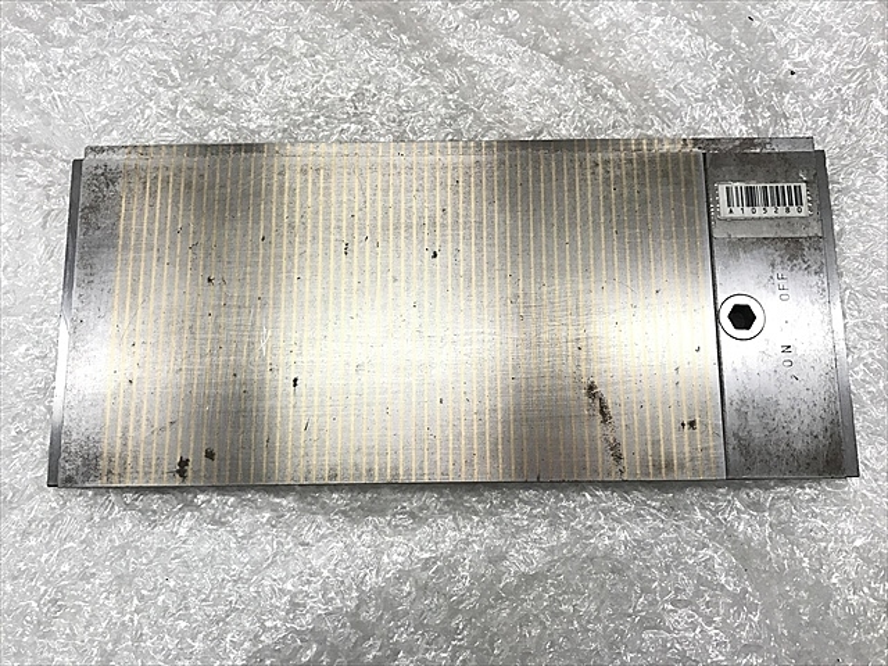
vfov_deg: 49.7
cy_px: 333
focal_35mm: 28
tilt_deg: -82.2
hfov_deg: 63.4
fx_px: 718
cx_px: 444
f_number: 1.8
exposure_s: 1/30
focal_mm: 3.99
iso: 25
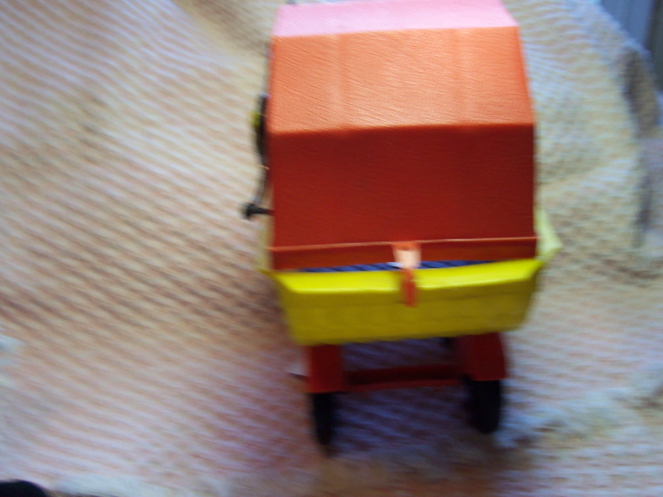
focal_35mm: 37
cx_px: 332
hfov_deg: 50.1
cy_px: 248
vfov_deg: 38.7
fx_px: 709
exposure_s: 1/45
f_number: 2.8
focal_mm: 5.6
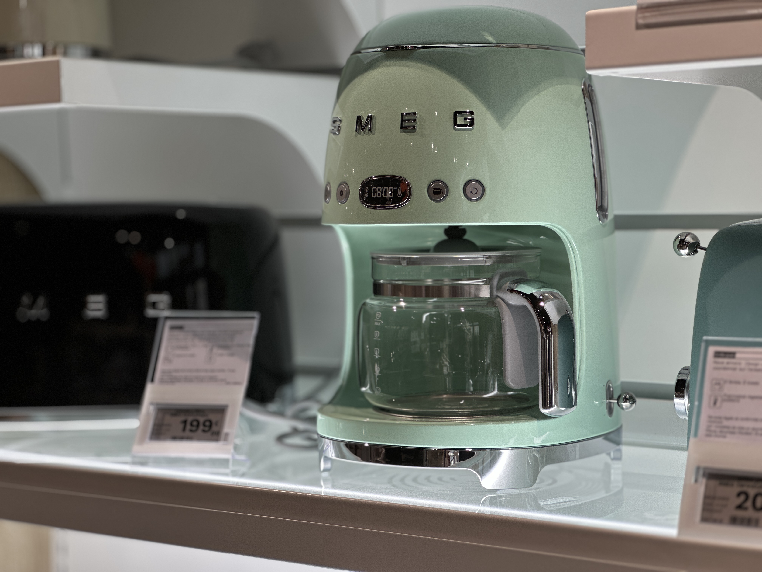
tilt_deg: -0.5
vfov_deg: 19.1
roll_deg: +1.1
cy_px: 286
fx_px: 1695
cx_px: 381
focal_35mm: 77
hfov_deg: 25.3
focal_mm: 9
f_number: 2.8
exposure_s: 1/100
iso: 100
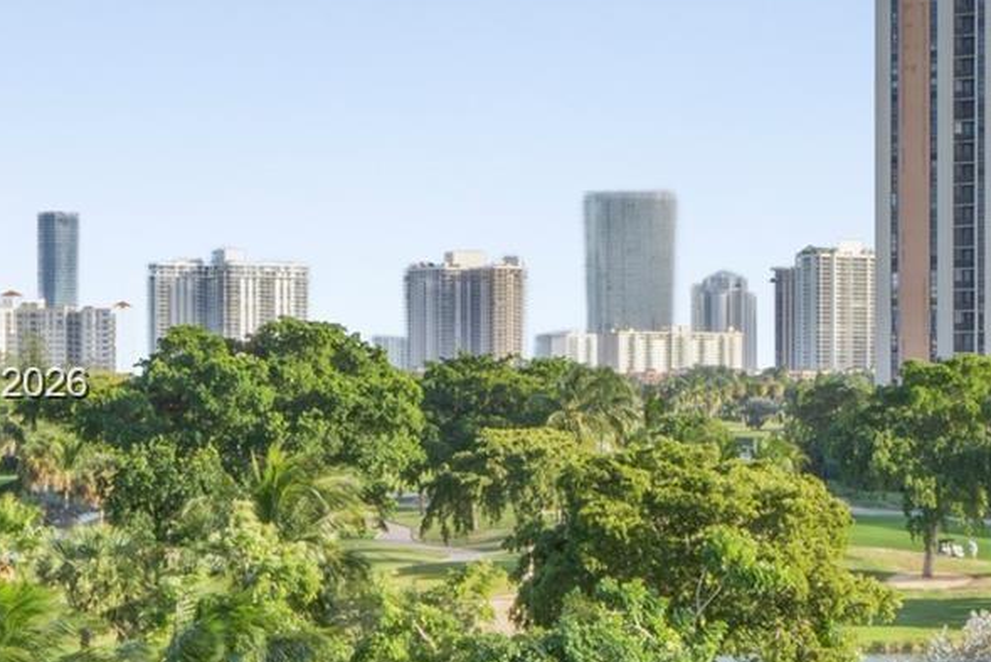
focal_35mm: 95
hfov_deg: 21.0
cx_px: 910
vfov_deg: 14.4
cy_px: 386
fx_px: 2616
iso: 100
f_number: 10
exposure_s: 1/25
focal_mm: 35
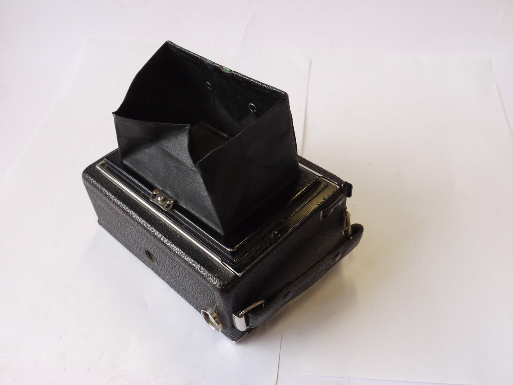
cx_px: 256
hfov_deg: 54.0
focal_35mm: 34
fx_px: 504
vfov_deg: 41.8
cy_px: 192
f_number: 7.1
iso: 800
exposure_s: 1/160
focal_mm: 17
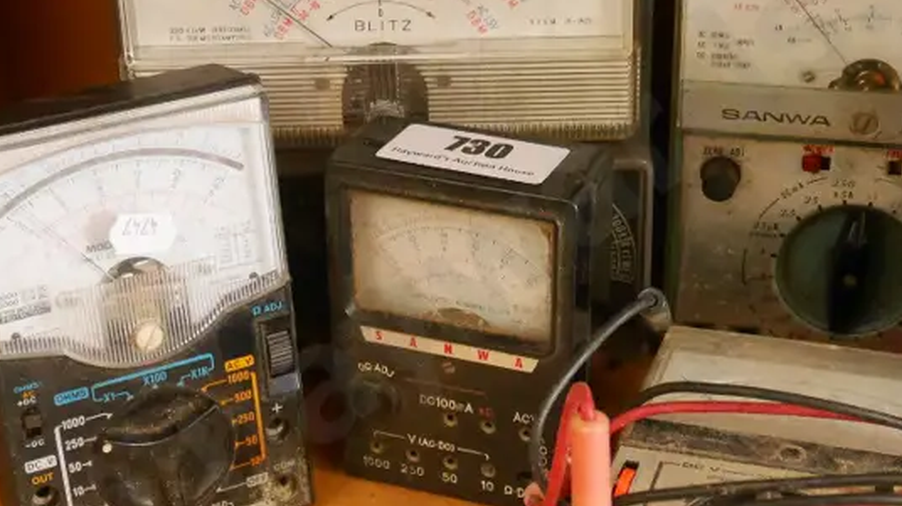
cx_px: 525
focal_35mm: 75
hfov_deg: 28.2
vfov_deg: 16.1
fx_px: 1793
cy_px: 240
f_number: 4.2
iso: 3200
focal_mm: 18
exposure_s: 1/80
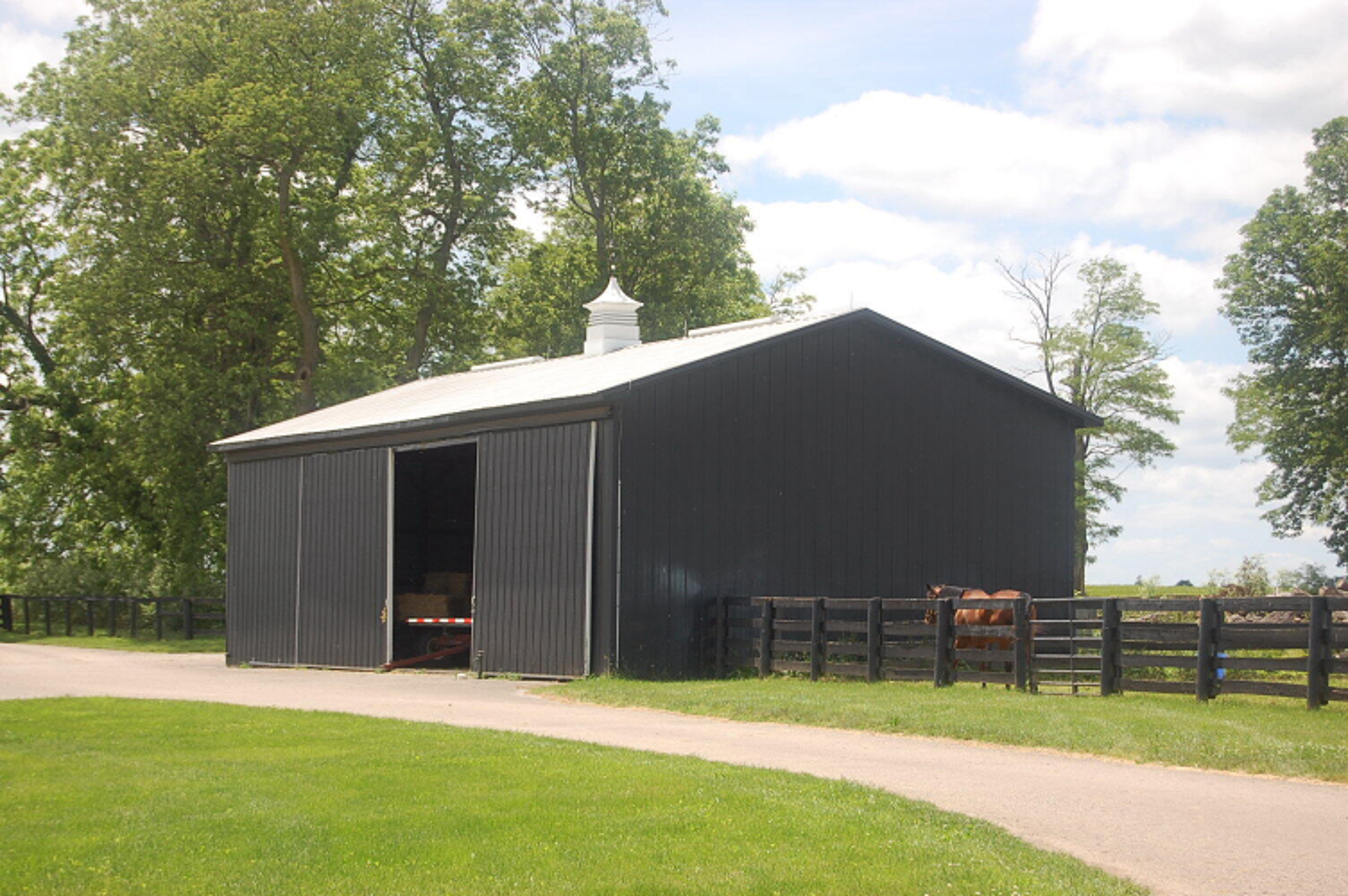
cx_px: 674
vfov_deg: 16.5
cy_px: 448
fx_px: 3086
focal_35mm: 82
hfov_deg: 24.6
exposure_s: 1/500
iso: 200
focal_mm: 55
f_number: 6.3
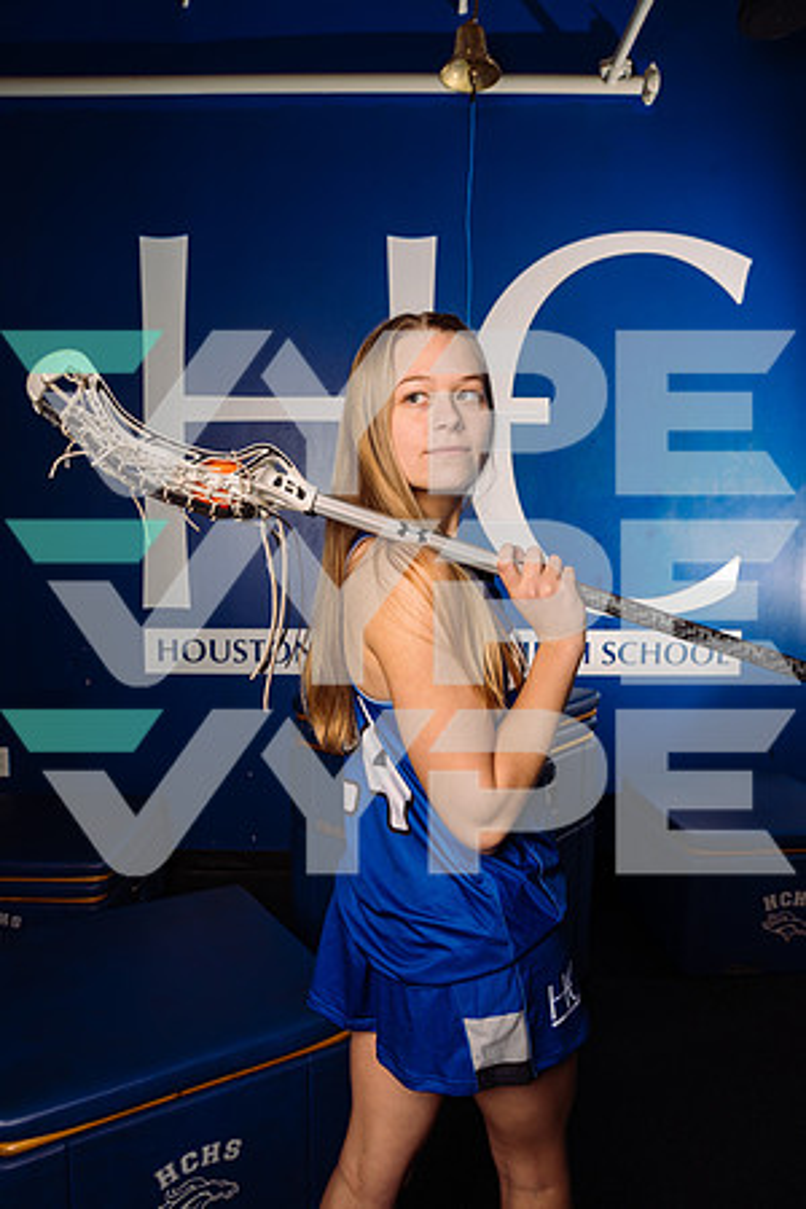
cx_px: 403
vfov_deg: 73.7
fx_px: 806
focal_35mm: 24
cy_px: 604
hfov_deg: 53.1
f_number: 7.1
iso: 200
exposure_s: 1/250
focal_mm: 24
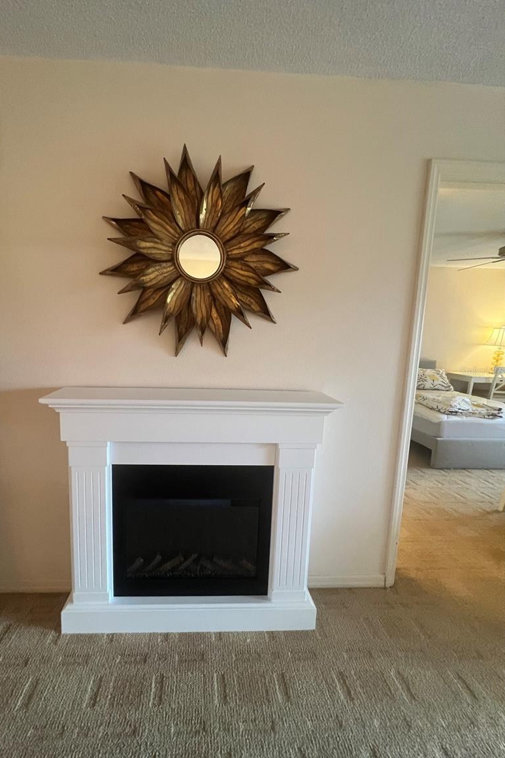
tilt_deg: -7.6
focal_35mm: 14
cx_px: 212
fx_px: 294
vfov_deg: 104.2
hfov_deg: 80.6
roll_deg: -0.9
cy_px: 371
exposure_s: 1/60
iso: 320
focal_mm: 1.57
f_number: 1.8
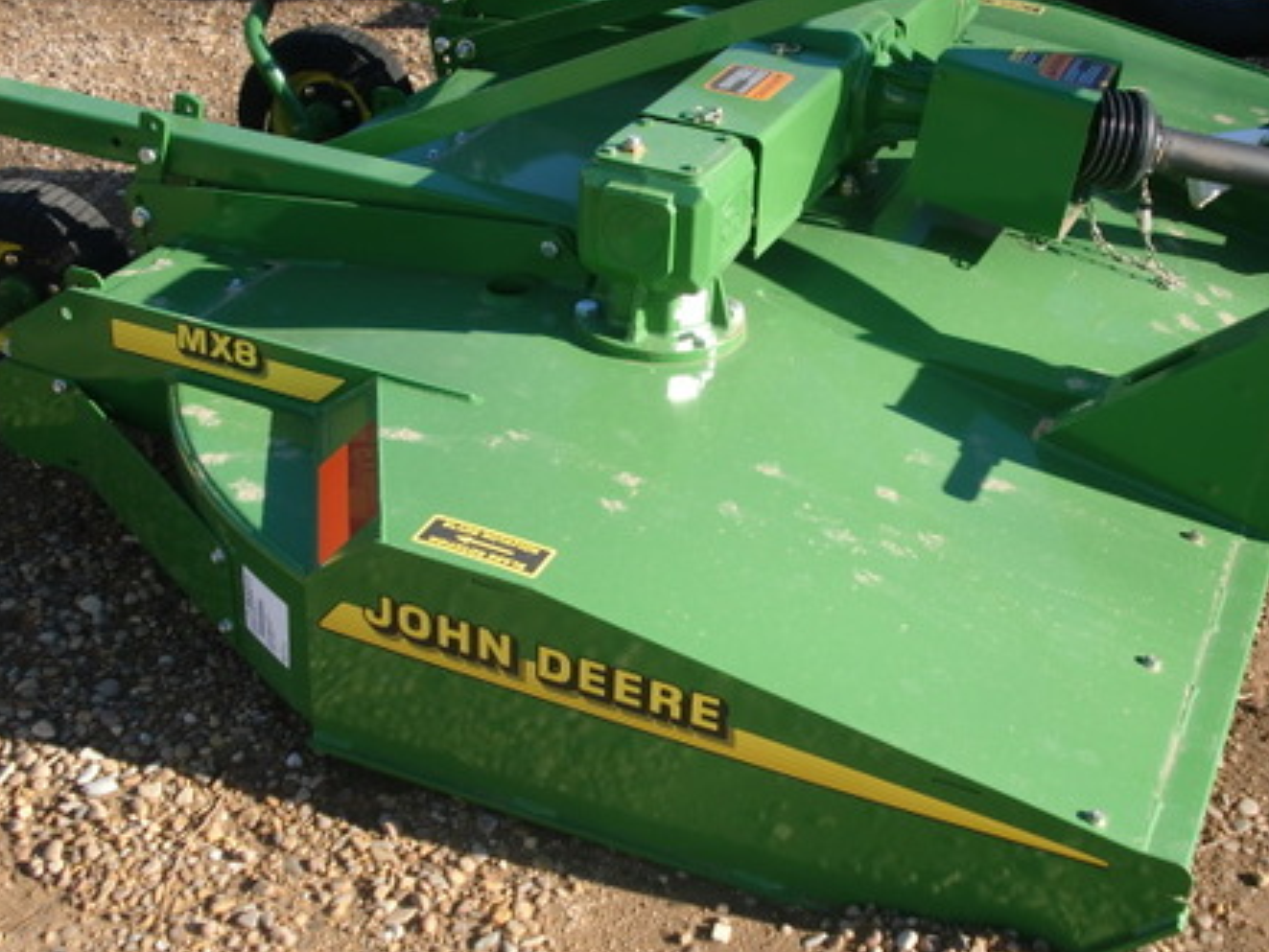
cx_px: 670
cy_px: 483
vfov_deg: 27.5
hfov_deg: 36.2
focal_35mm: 53
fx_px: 1943
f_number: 3.1
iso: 64
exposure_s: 1/400
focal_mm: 7.6
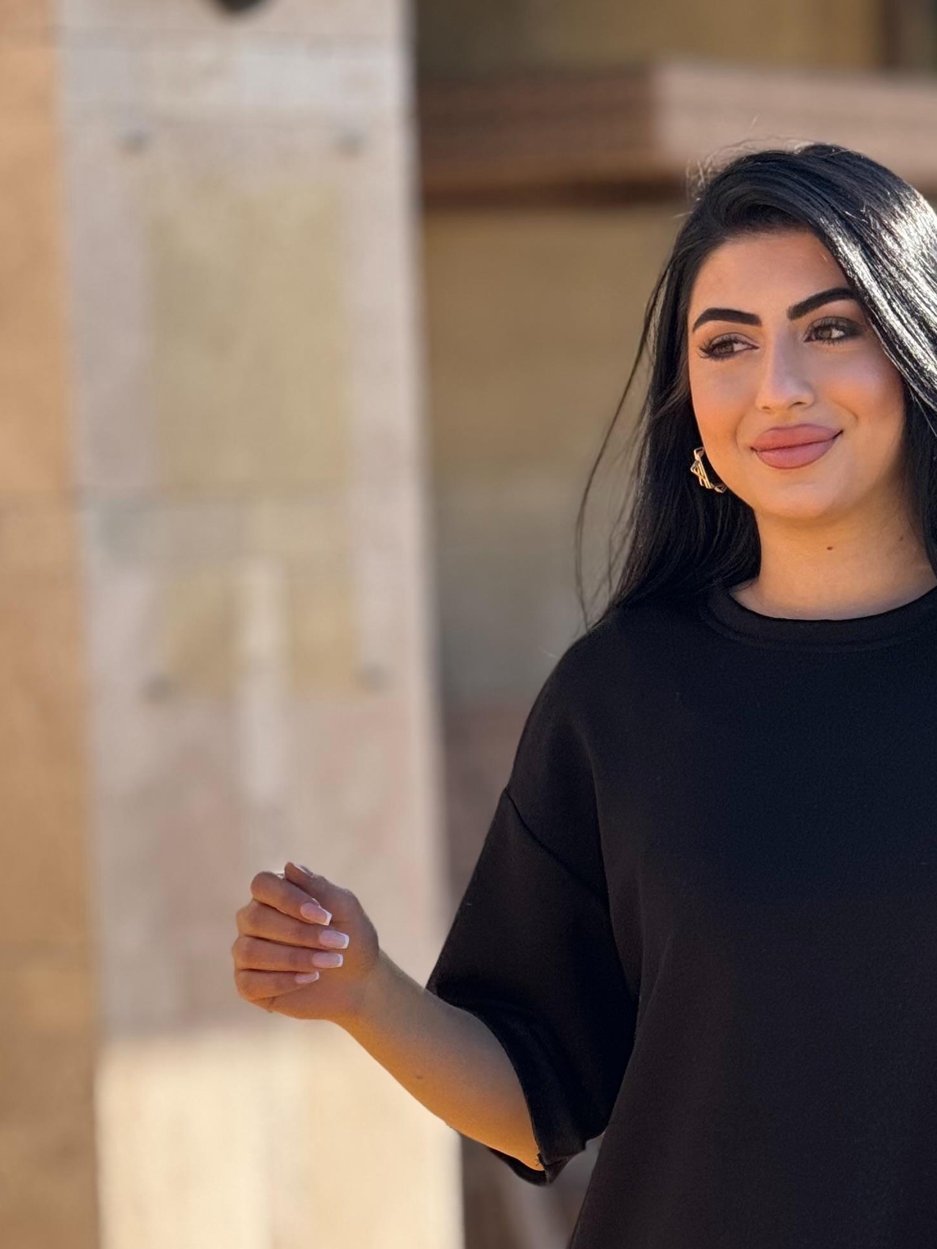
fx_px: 8952
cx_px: 822
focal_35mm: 248
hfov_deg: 6.0
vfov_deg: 8.0
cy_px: 1081
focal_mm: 15.66
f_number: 2.8
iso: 50
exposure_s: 1/707
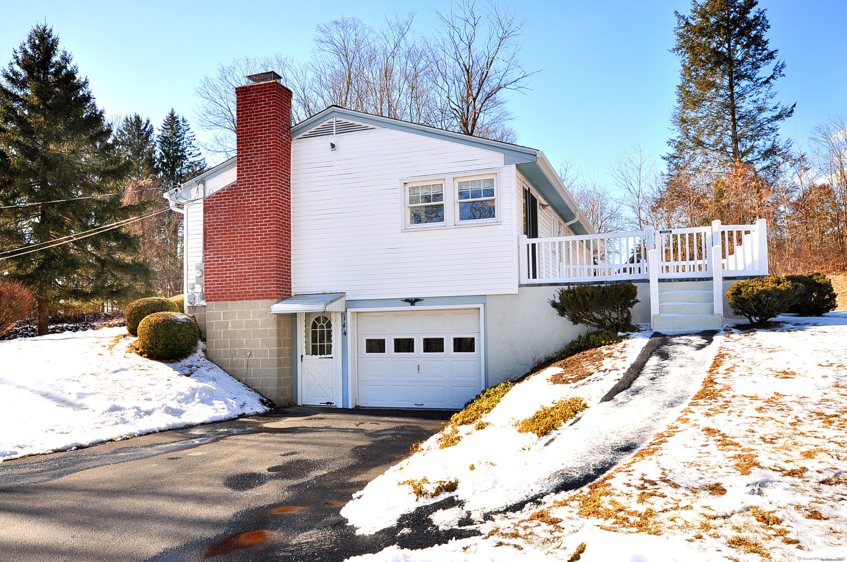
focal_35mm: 26
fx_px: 599
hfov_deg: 70.5
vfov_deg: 50.3
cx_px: 424
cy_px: 281
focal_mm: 17
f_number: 9
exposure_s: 1/250
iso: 200
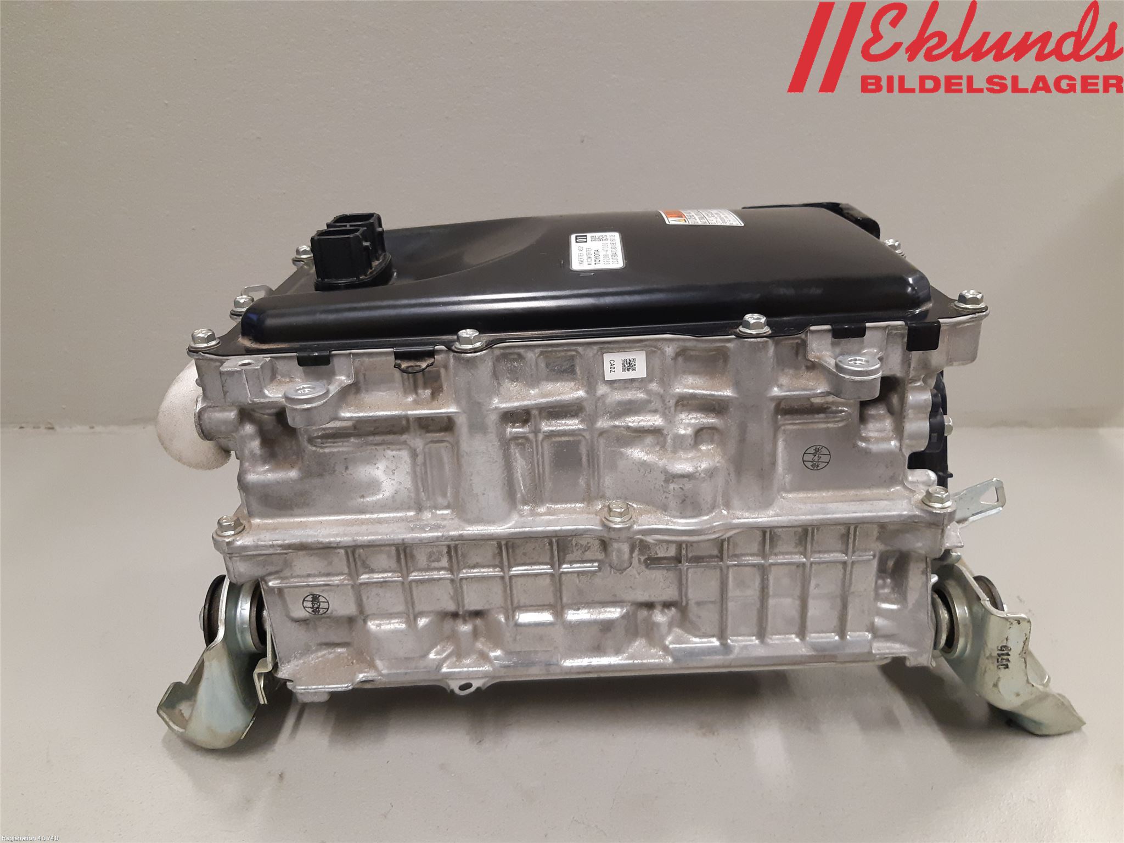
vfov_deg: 53.1
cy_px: 422
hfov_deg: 67.3
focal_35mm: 26
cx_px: 562
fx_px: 844
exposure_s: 1/50
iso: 250
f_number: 1.7
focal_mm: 3.93
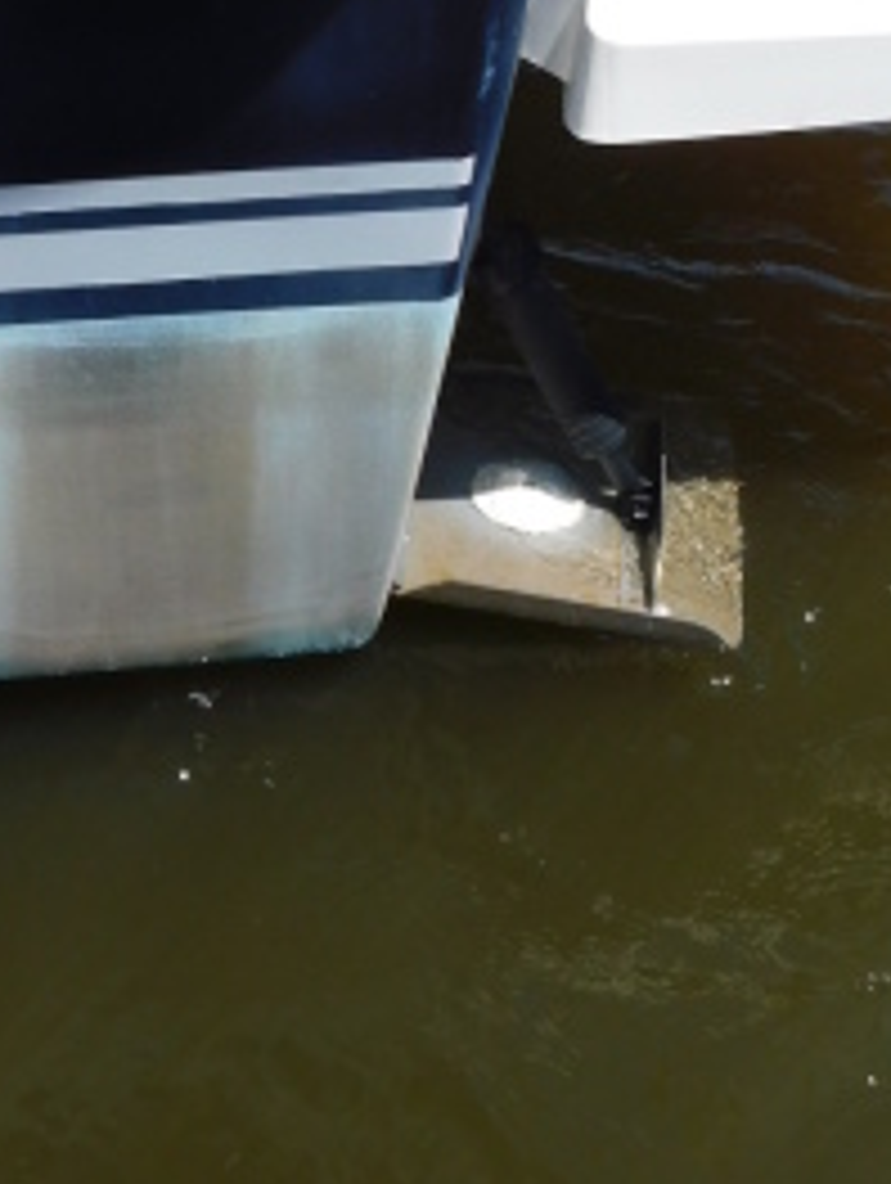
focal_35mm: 82
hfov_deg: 17.9
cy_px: 50
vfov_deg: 23.0
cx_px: 734
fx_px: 2807
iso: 125
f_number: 3.5
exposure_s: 1/1250
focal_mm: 6.3
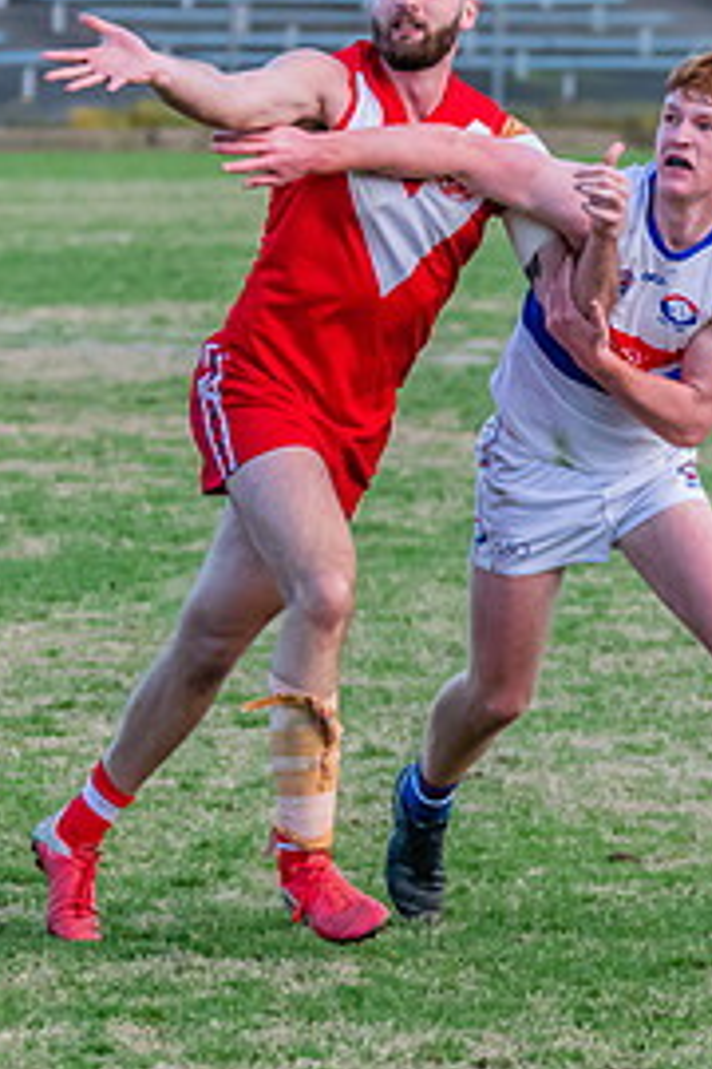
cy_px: 275
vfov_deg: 3.2
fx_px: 19074
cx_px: 667
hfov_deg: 2.1
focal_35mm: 643
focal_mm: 200
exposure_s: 1/1600
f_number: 5.3
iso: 2200
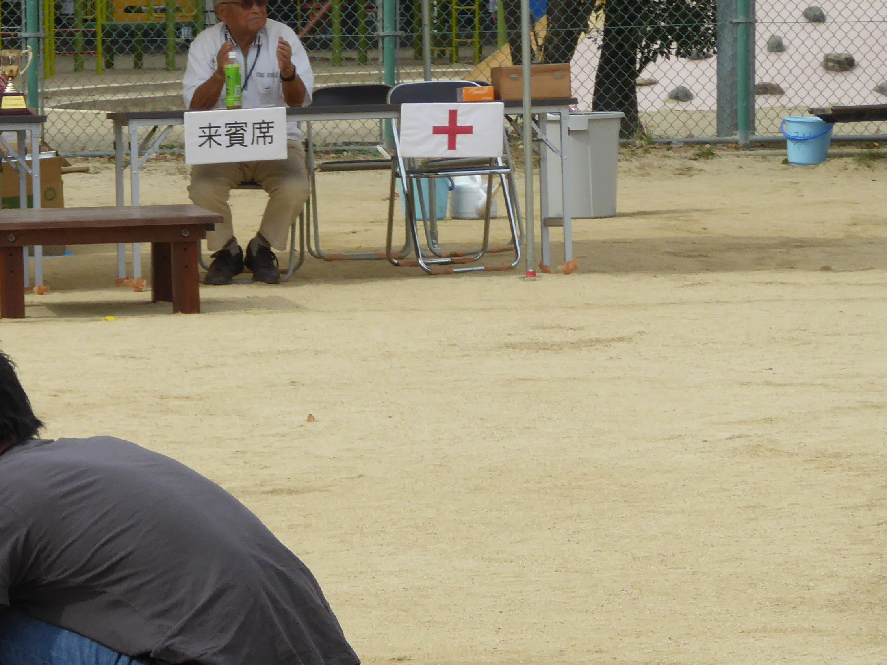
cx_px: 42
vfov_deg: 6.2
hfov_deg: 8.2
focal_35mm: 240
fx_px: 6149
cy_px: 522
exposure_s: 1/500
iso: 100
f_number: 5
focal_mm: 17.5
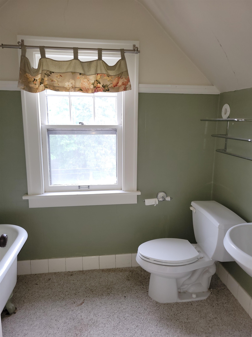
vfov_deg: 67.3
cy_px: 168
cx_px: 126
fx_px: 252
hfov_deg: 53.1
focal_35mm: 26
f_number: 1.8
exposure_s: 1/60
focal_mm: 5.4
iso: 80
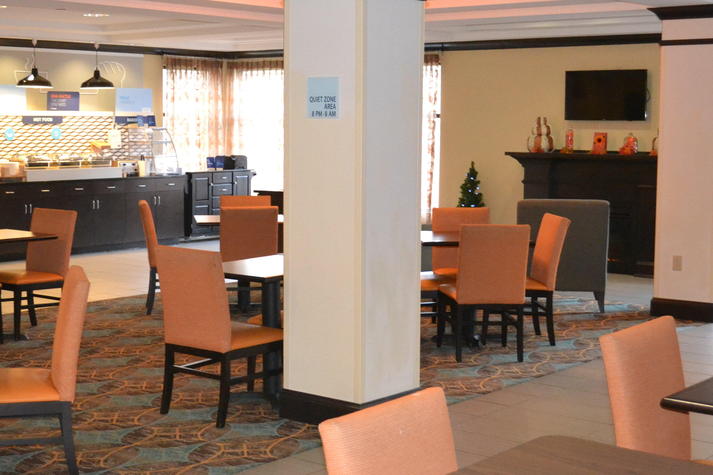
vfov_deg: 22.6
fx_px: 1188
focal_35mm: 60
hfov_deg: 33.3
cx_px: 295
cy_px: 214
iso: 3200
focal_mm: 24
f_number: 4
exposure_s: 1/60
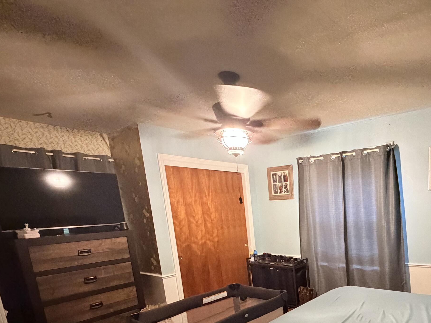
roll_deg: +2.8
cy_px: 261
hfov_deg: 68.9
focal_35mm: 23
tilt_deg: -10.8
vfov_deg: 54.6
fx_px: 286
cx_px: 325
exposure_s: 1/60
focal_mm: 2.22
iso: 1250
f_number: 2.2
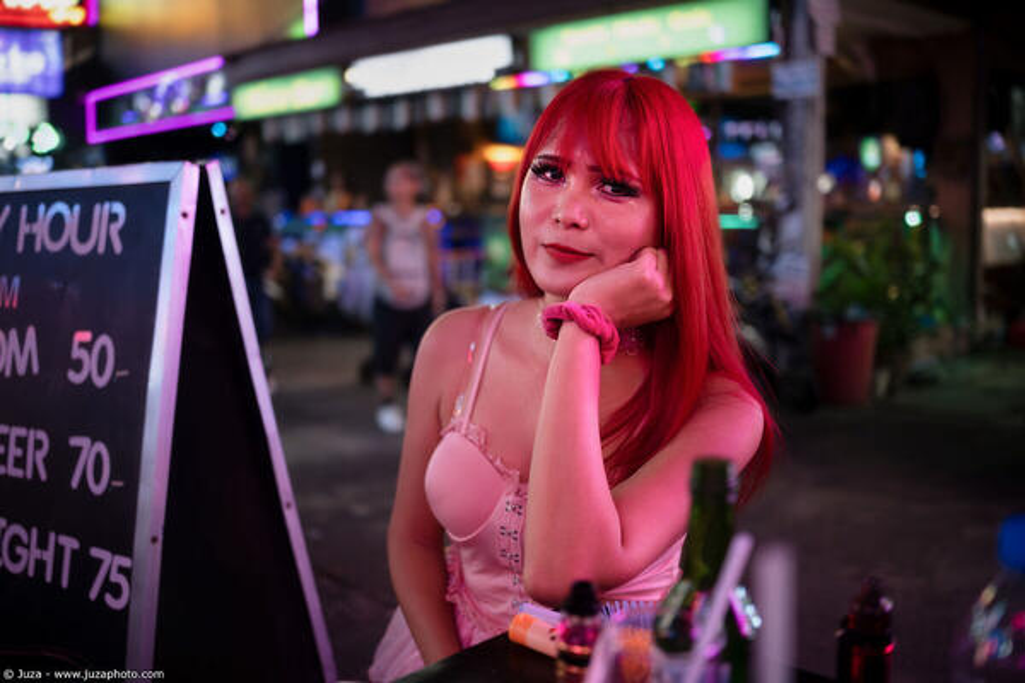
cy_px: 342
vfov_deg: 37.9
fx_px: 996
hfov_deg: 54.4
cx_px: 512
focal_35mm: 35
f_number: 1.4
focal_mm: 23
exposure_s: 1/80
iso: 1600
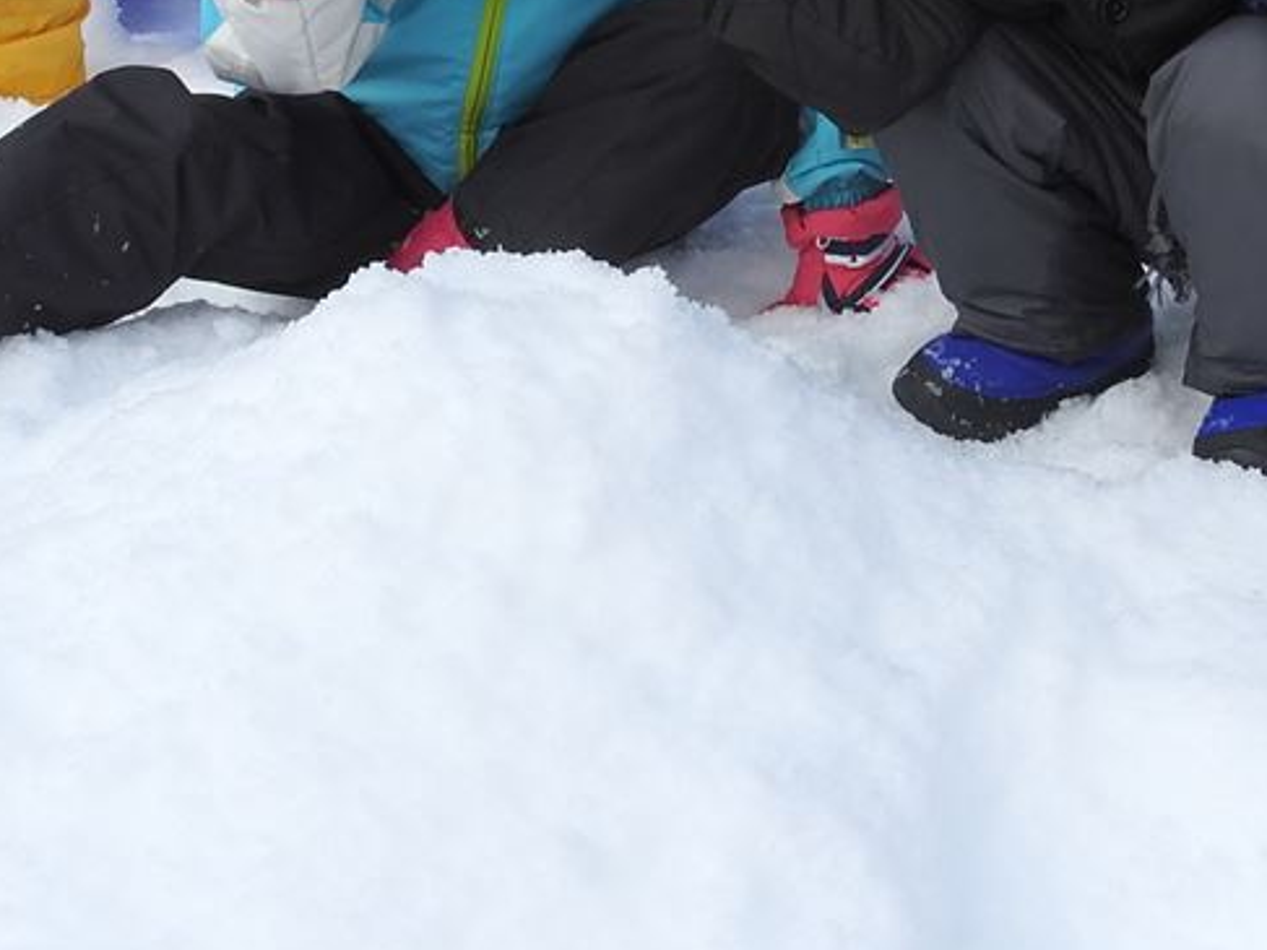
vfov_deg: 20.7
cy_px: 133
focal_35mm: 70
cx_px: 671
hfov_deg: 27.8
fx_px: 2561
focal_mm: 5.4
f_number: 3.5
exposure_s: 1/800
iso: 100
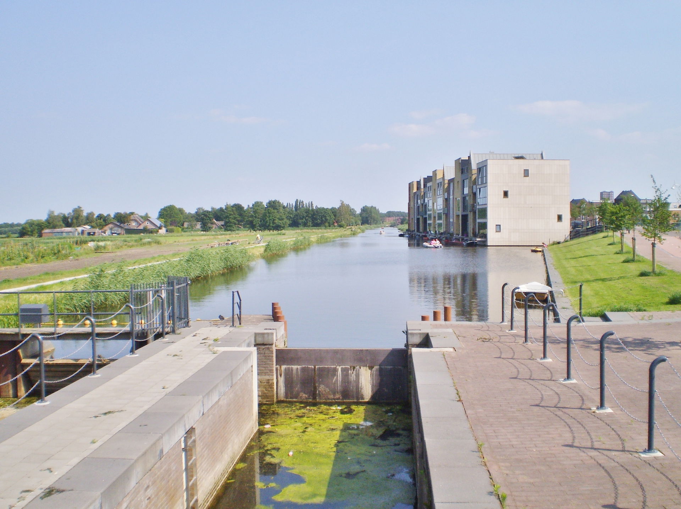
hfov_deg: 51.4
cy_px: 254
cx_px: 340
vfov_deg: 39.6
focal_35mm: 36
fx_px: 708
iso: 64
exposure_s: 1/1000
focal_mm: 6.3
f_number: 4.6
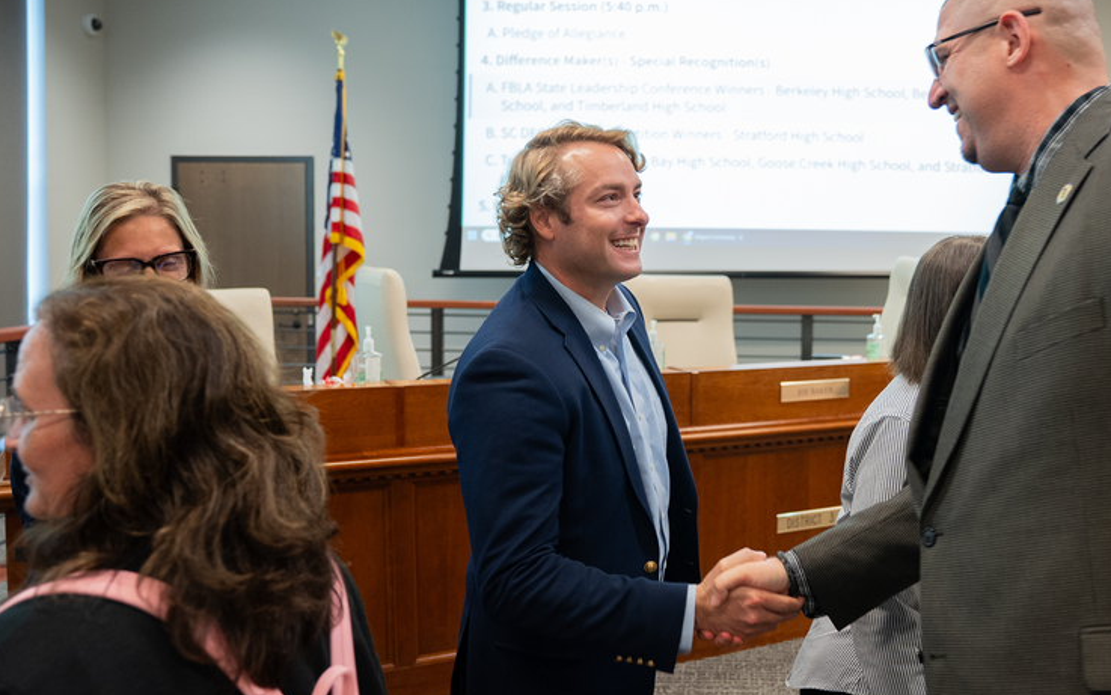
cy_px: 312
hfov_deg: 55.2
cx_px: 766
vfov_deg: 37.3
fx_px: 1030
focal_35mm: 34
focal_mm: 24
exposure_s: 1/125
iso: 1600
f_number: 2.8
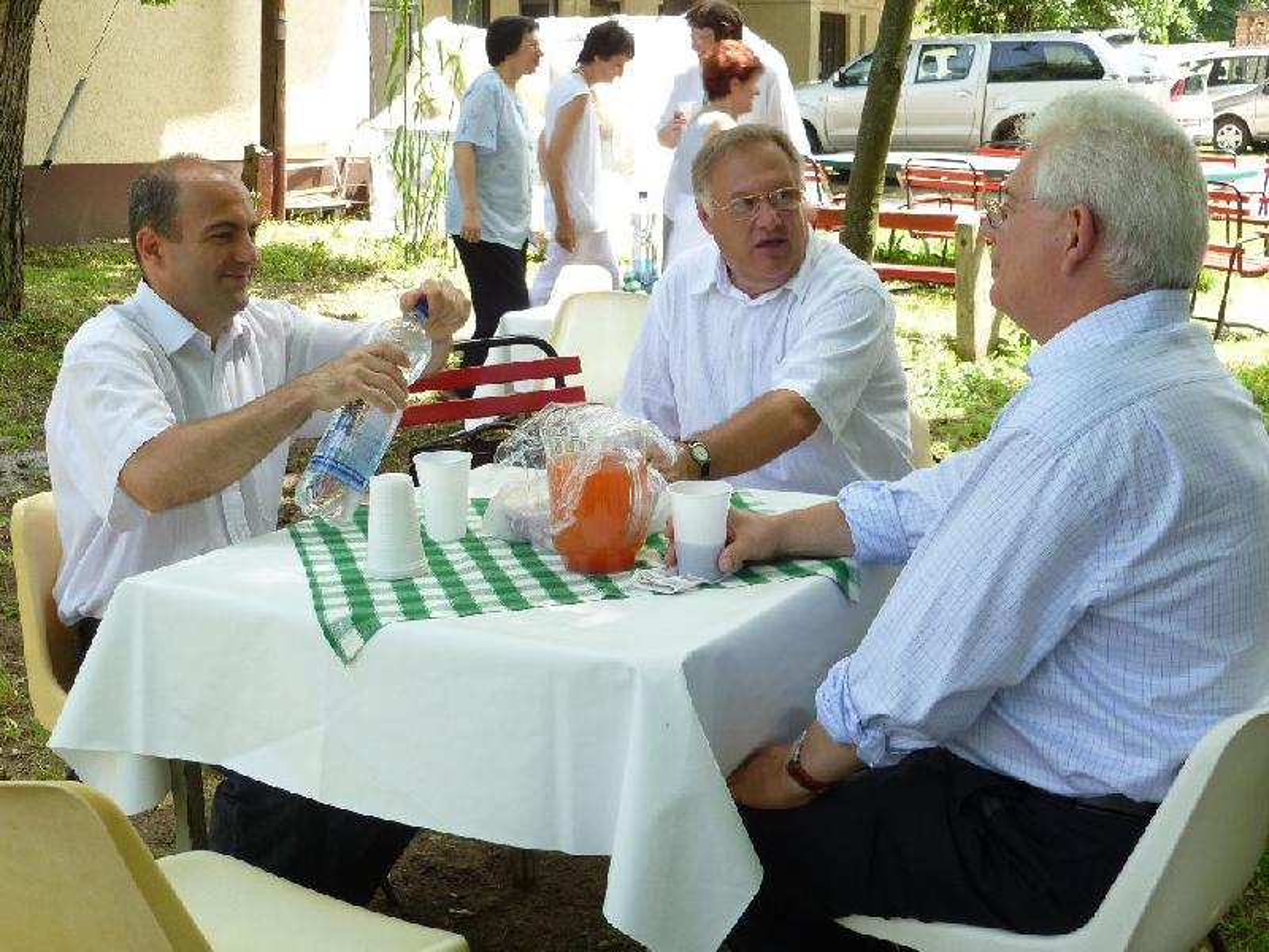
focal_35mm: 48
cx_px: 634
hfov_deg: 39.7
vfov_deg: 30.3
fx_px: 1760
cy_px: 476
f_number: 3.5
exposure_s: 1/80
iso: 80
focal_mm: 8.6
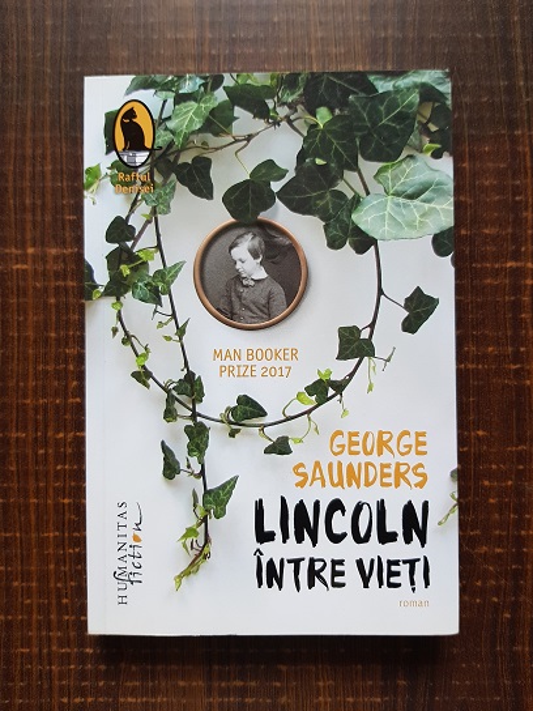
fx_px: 534
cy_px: 356
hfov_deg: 53.1
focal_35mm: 26
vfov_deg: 67.3
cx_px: 266
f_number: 1.7
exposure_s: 1/21
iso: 200
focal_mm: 4.3
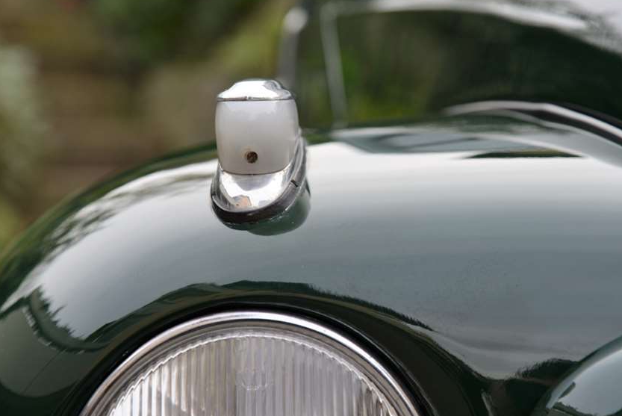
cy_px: 193
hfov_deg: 14.8
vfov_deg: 10.0
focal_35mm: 138
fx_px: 2386
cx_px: 330
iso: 220
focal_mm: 120
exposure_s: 1/125
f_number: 5.6
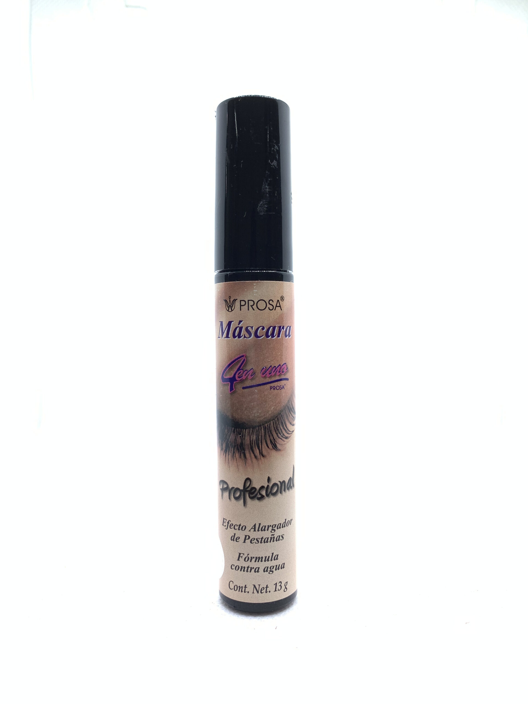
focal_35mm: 26
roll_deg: +0.3
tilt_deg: -3.4
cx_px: 264
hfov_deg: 53.1
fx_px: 529
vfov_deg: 67.3
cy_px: 352
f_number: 1.8
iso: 25
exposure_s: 1/122
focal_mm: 4.25
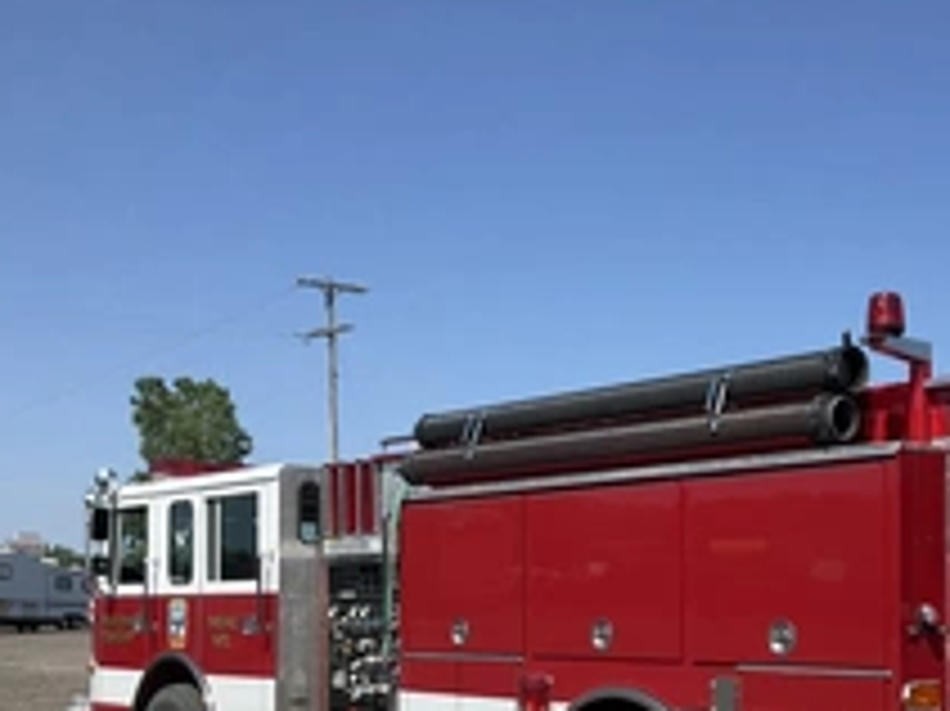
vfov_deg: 25.9
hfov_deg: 34.1
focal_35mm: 55
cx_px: 734
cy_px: 608
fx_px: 1509
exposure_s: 1/1984
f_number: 1.8
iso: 25
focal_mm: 3
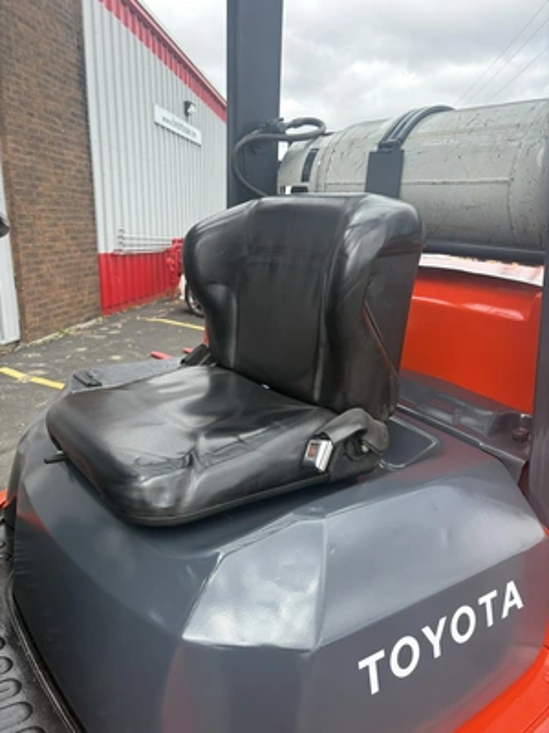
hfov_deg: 53.1
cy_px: 366
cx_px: 274
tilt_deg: -13.9
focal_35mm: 26
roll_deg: -0.4
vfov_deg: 67.3
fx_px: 550
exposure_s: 1/1364
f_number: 1.6
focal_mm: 5.96
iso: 64
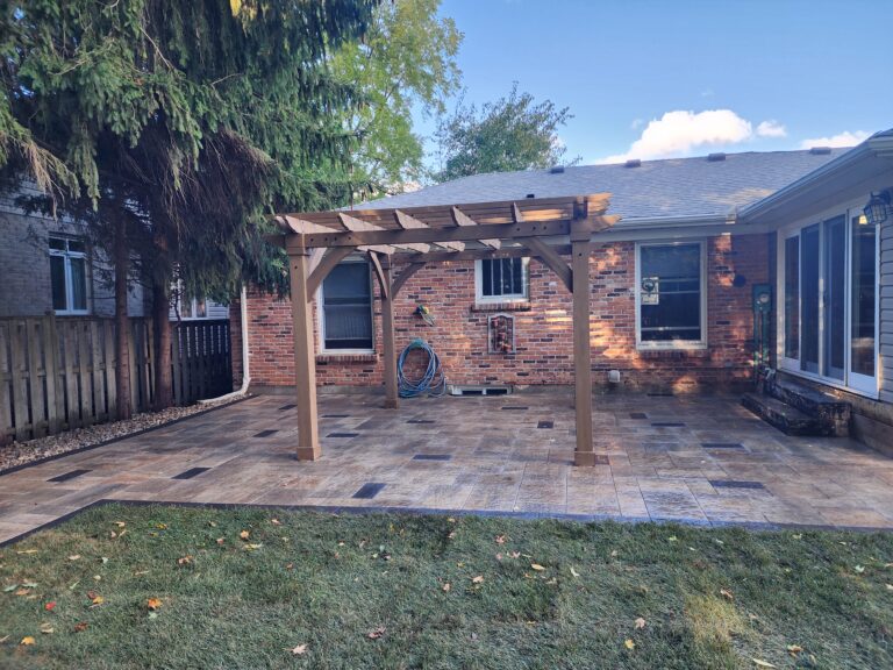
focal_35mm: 23
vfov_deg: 58.9
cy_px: 335
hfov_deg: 73.9
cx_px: 446
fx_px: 593
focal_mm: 6.4
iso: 80
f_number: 1.8
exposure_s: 1/180
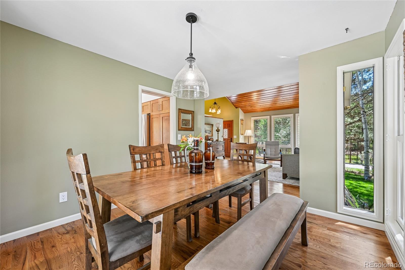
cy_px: 135
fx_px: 157
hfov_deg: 104.3
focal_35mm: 14
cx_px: 202
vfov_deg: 81.2
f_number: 10
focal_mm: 14
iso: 400
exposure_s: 1/10
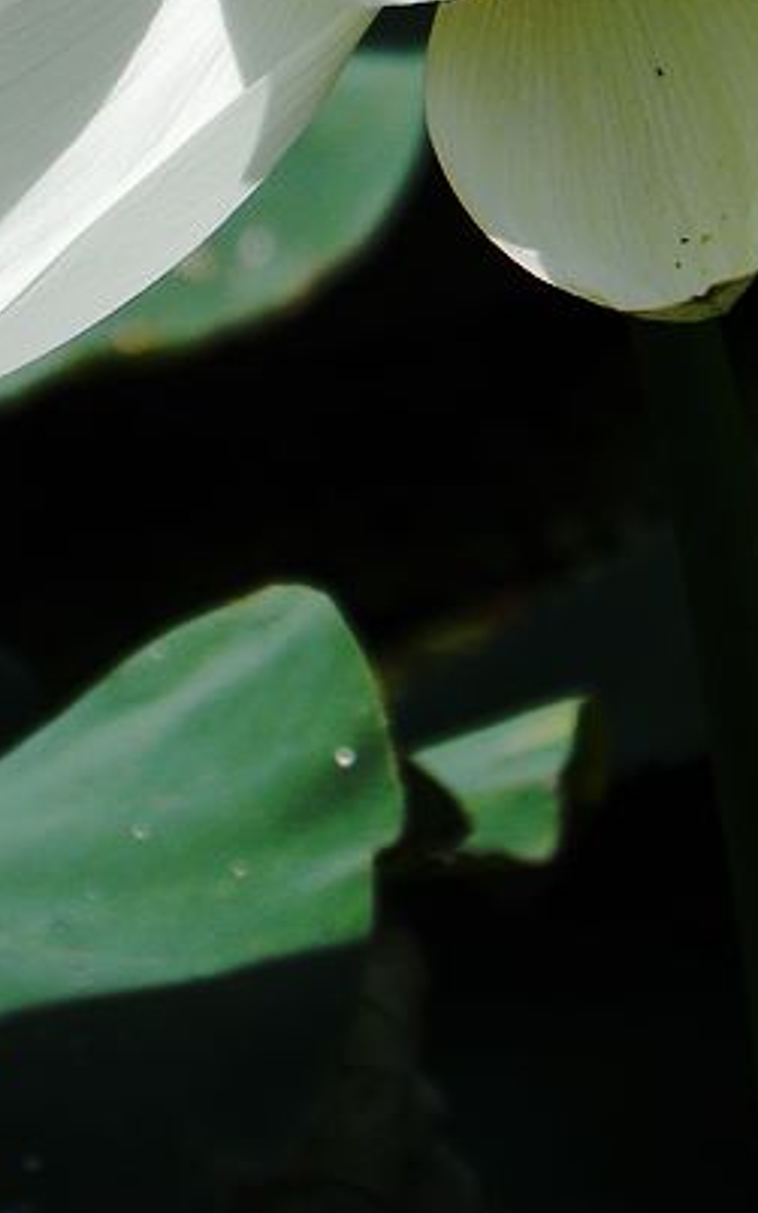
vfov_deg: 2.5
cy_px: 24
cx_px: 541
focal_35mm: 827
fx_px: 27354
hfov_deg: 1.6
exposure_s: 1/400
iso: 64
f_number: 5
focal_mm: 69.8
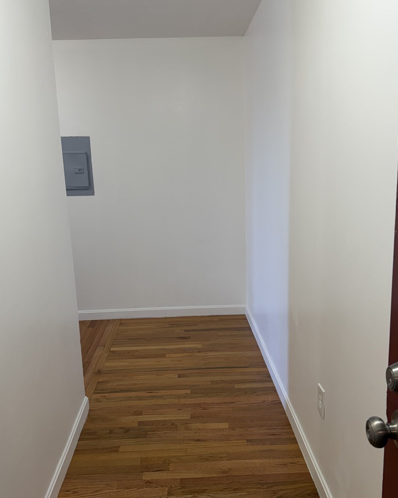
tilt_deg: -11.1
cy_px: 269
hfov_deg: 47.1
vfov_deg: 57.1
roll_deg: +2.6
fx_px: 456
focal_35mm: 31
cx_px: 198
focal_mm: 6.76
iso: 125
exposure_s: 1/120
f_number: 1.78
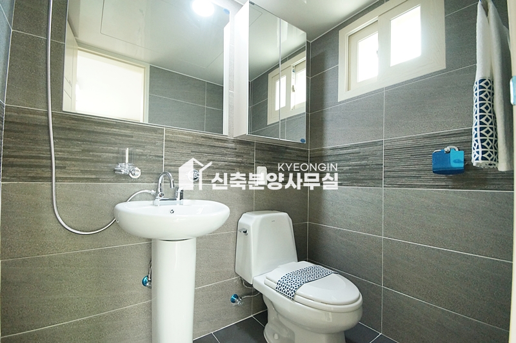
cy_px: 172
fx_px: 215
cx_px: 258
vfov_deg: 77.2
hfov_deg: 100.4
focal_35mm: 15
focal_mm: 10
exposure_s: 1/60
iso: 1600
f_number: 5.6
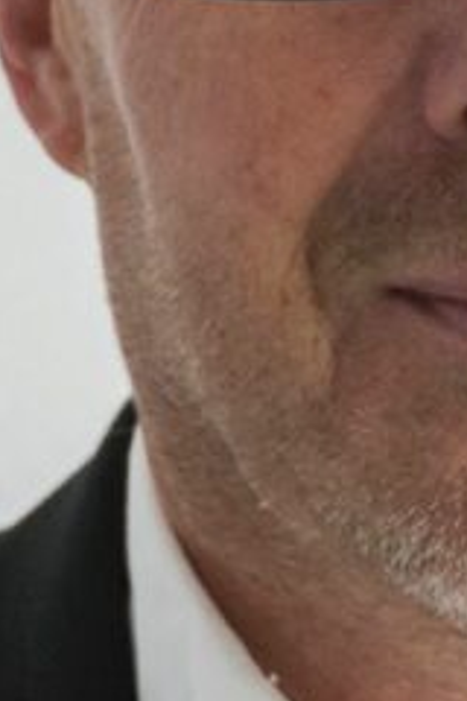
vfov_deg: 8.2
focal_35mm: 252
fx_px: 4911
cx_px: 458
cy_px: 292
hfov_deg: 5.4
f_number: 4
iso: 640
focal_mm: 35
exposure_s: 1/250
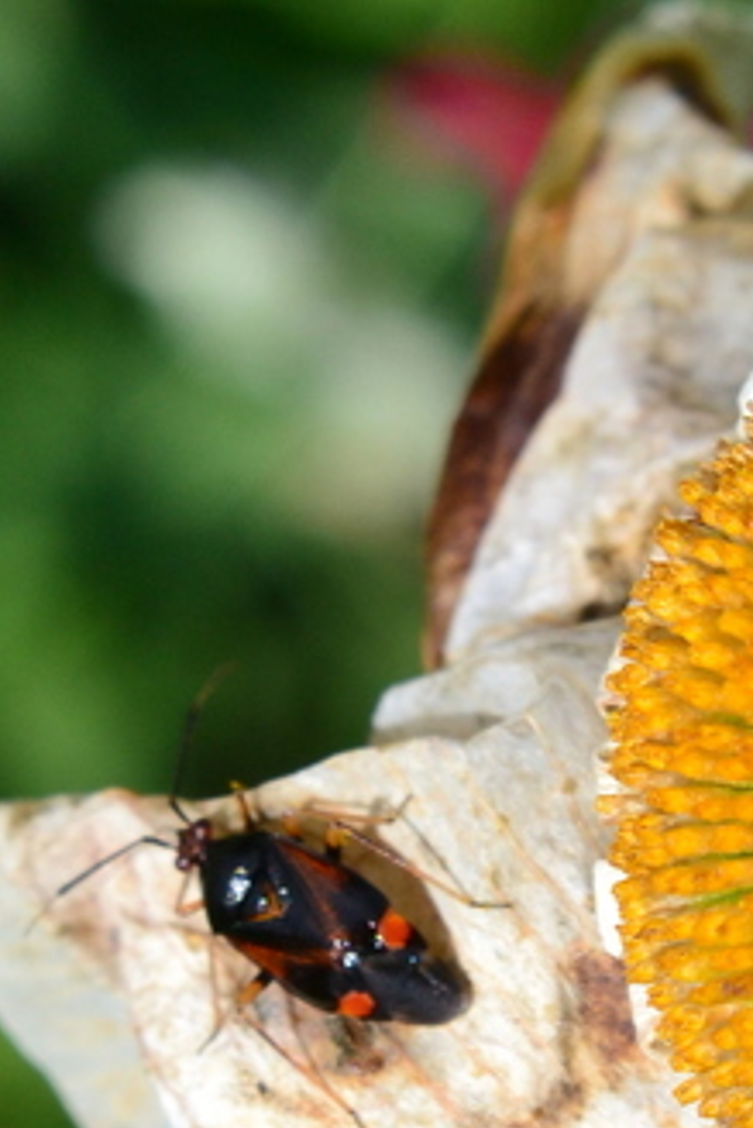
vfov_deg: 12.7
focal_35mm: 161
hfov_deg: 8.5
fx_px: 5045
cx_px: 296
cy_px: 935
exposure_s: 1/320
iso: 400
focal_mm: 55
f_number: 11
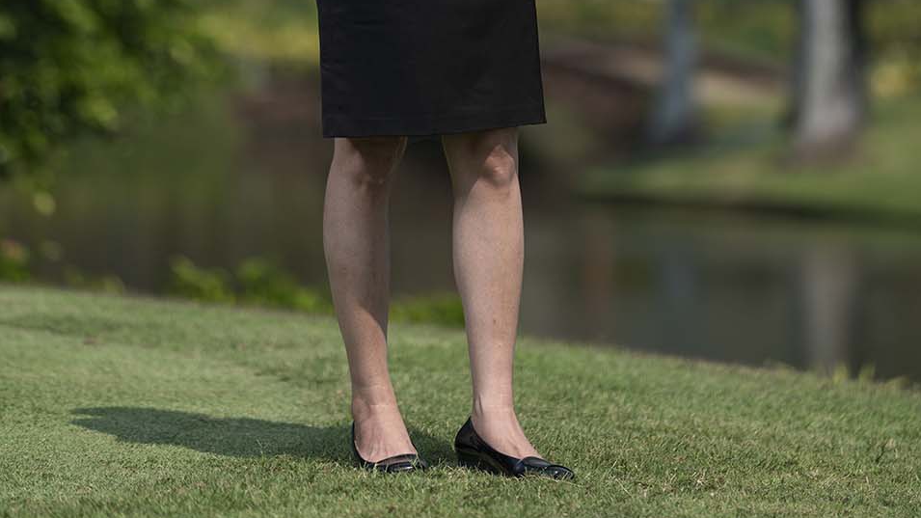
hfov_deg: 9.1
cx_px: 462
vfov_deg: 5.1
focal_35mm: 237
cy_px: -120
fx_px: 5787
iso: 50
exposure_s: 1/200
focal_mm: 150
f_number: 2.8
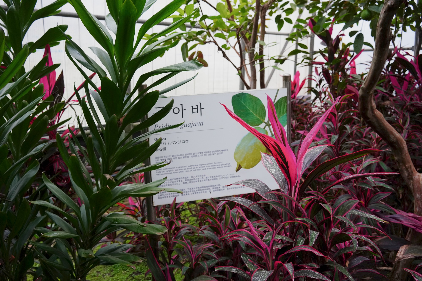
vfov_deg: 37.9
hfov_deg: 54.4
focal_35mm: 35
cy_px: 140
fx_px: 410
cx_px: 211
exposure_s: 1/100
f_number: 7.1
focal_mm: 35
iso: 2000
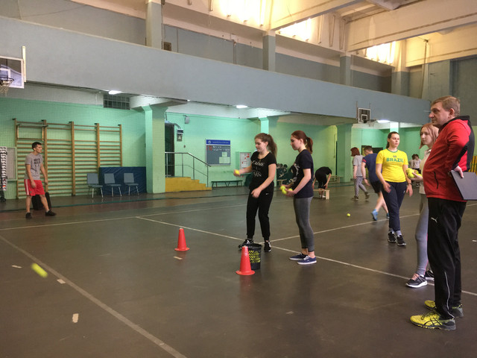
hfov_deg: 61.7
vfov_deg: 48.2
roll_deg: +0.1
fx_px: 400
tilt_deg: -3.3
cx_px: 238
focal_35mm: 29
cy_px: 179
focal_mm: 4.15
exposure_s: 1/33
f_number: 2.2
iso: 250
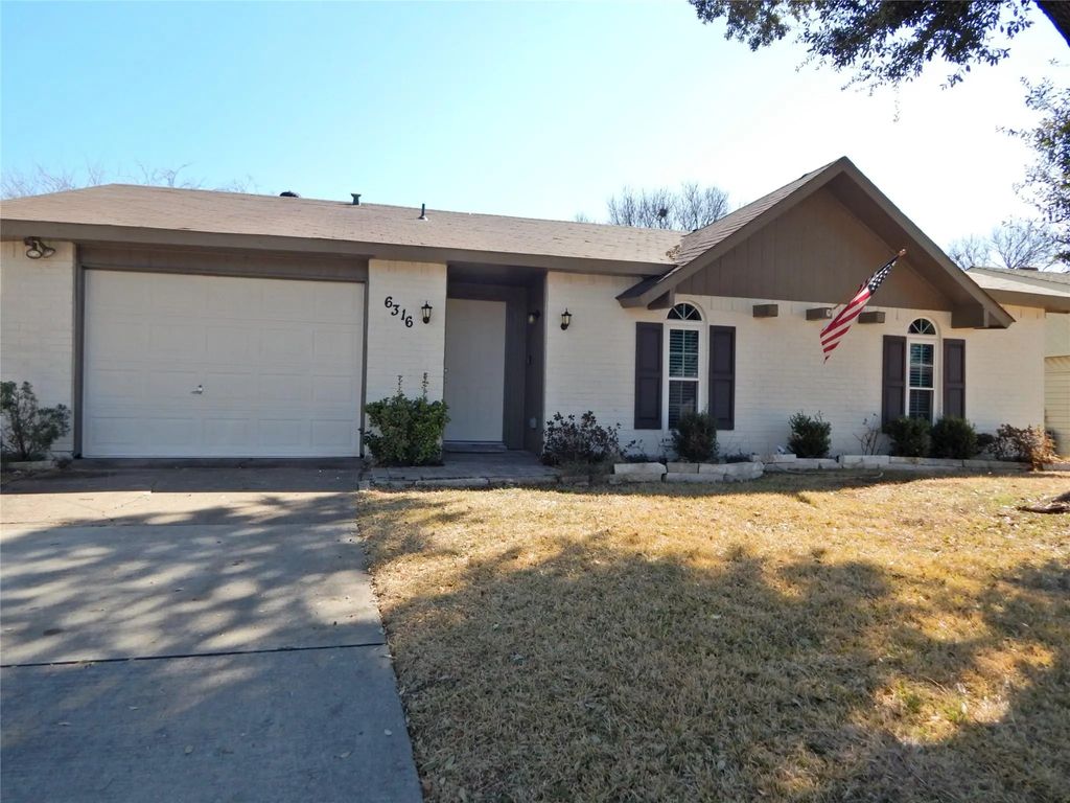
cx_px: 535
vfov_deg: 61.1
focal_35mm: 22
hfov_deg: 76.4
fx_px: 680
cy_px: 402
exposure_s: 1/800
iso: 125
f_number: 3
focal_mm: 4.1
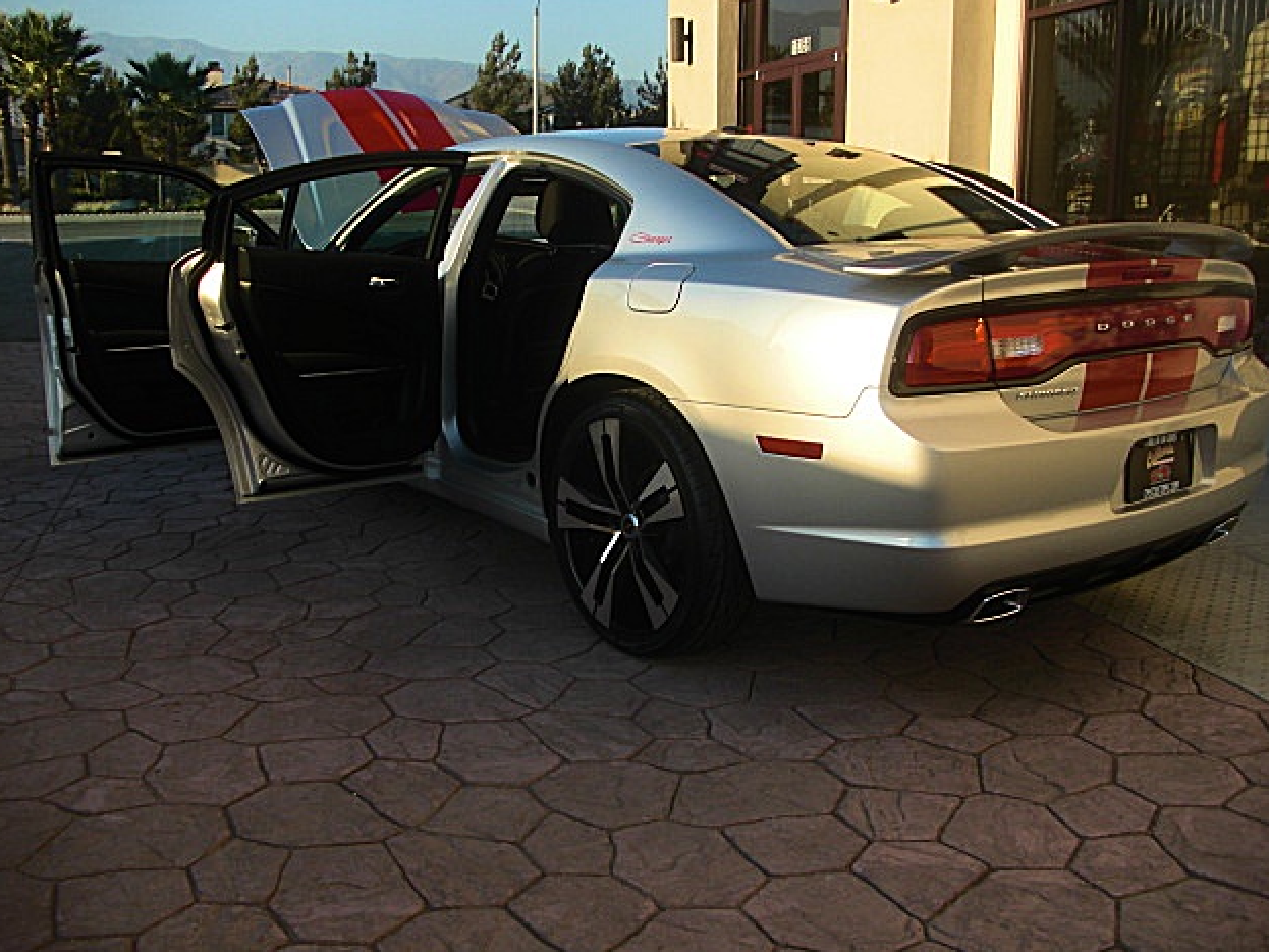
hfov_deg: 50.1
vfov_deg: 38.7
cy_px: 481
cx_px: 642
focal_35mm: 37
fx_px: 1356
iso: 50
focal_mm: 6.3
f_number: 2.8
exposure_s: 1/400
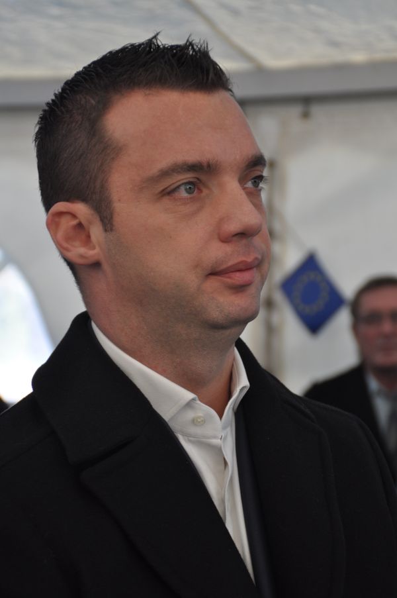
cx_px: 198
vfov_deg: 18.2
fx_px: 1865
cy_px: 299
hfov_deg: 12.2
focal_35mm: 112
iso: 400
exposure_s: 1/125
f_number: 5.6
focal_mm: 75
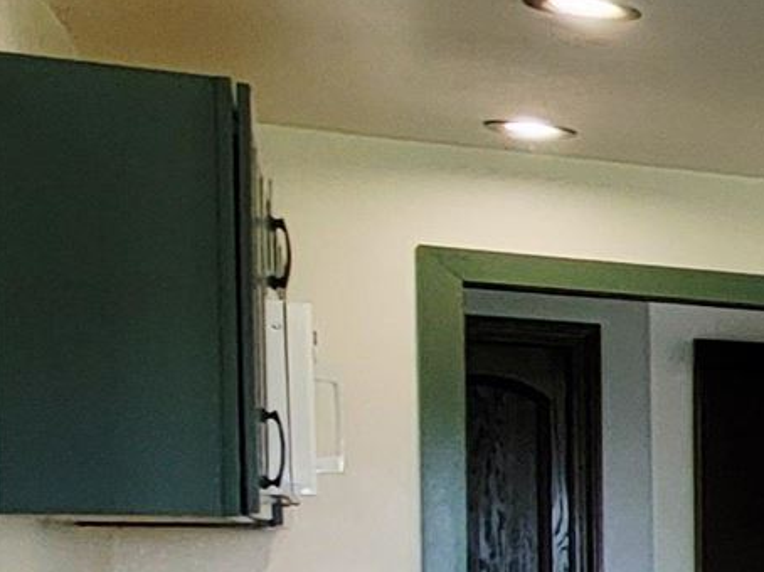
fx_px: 1941
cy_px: 612
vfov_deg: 16.3
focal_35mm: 88
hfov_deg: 11.6
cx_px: 2282
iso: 64
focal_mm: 2.2
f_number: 2.2
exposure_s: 1/60.2
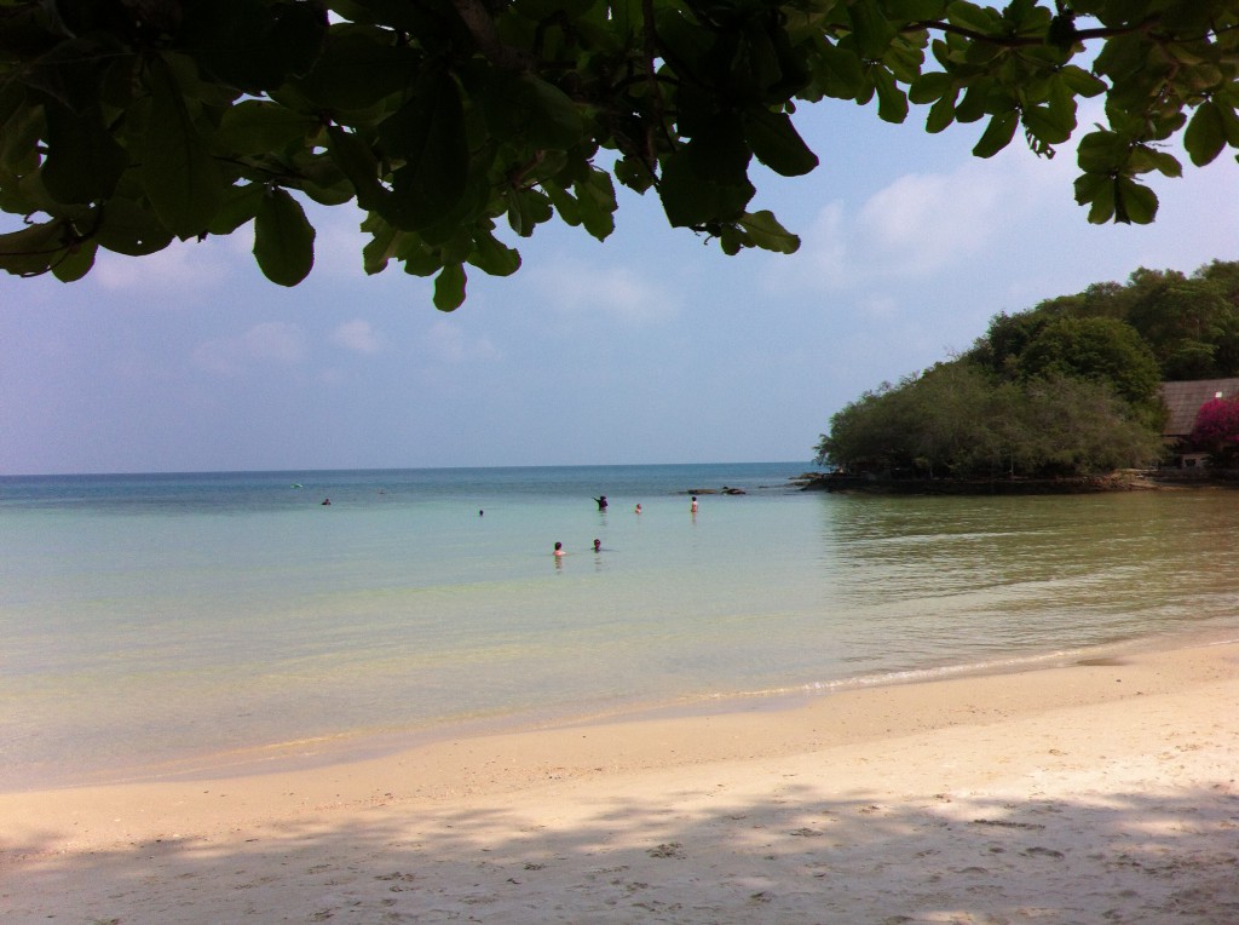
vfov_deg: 40.6
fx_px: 1250
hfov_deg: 52.7
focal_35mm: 35
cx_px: 620
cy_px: 462
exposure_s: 1/2320
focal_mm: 3.85
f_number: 2.8
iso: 80
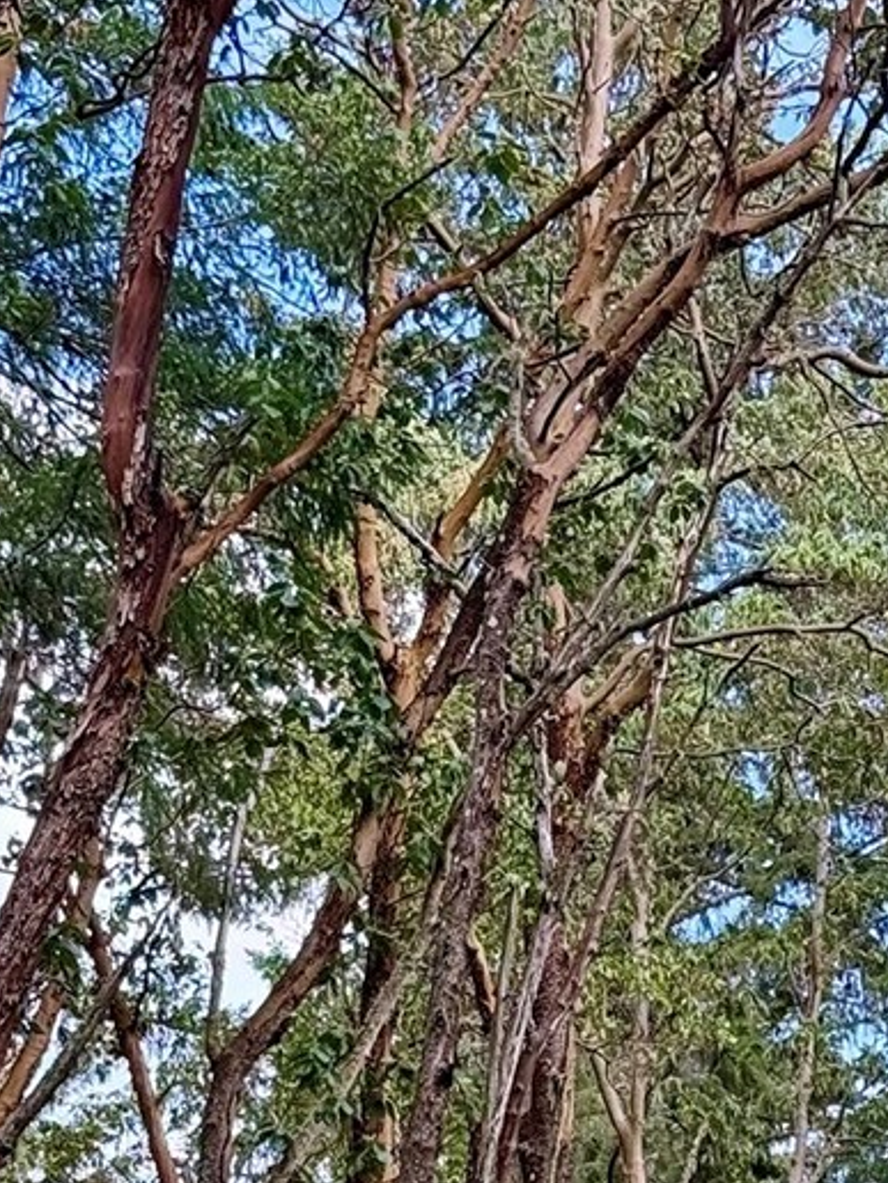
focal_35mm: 134
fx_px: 4583
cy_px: 1531
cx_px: 1021
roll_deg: +5.0
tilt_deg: +17.4
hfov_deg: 10.9
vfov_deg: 14.1
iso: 80
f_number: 1.78
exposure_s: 1/282
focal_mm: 6.76
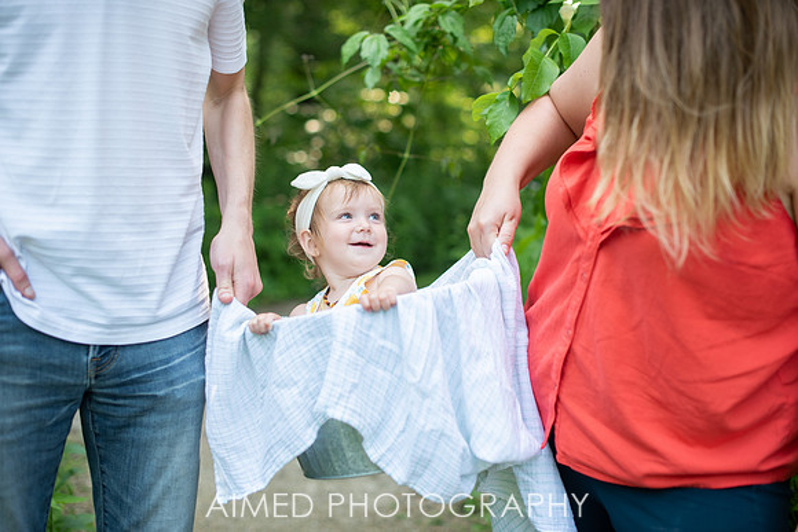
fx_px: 1109
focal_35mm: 50
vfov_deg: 27.0
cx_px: 399
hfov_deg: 39.6
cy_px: 266
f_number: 2.2
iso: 200
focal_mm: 50
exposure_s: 1/640
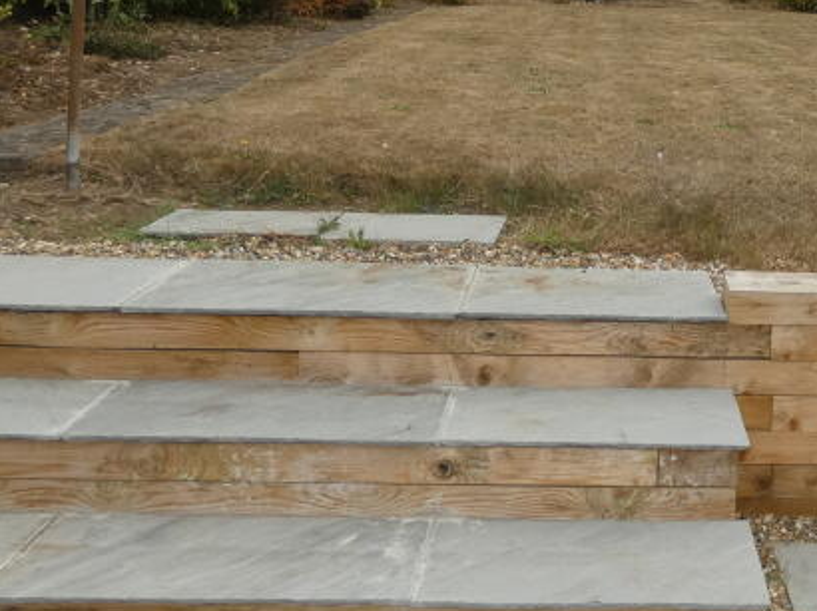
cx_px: 666
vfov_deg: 28.6
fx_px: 1179
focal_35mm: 50
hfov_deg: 36.8
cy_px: 141
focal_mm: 3.6
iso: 80
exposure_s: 1/800
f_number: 3.2
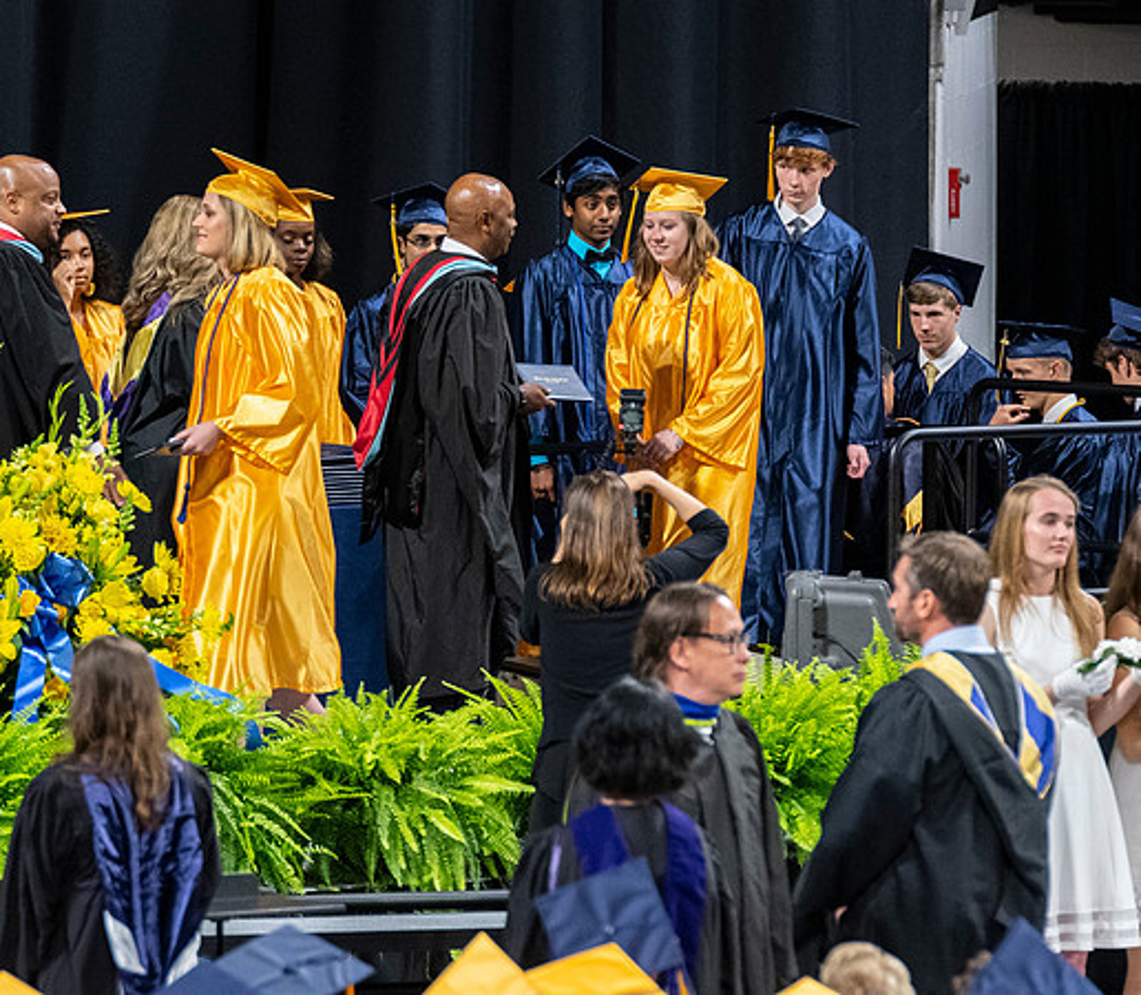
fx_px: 13999
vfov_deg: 4.1
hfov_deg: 4.7
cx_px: 378
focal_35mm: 400
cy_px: 435
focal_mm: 190
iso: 2000
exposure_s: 1/200
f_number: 4
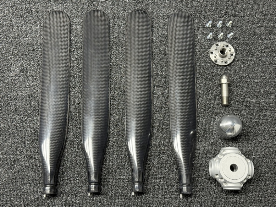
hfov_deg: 39.7
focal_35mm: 48
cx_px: 138
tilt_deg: -76.7
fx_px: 383
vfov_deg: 30.3
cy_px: 104
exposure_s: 1/50
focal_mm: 6.76
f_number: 1.78
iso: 200
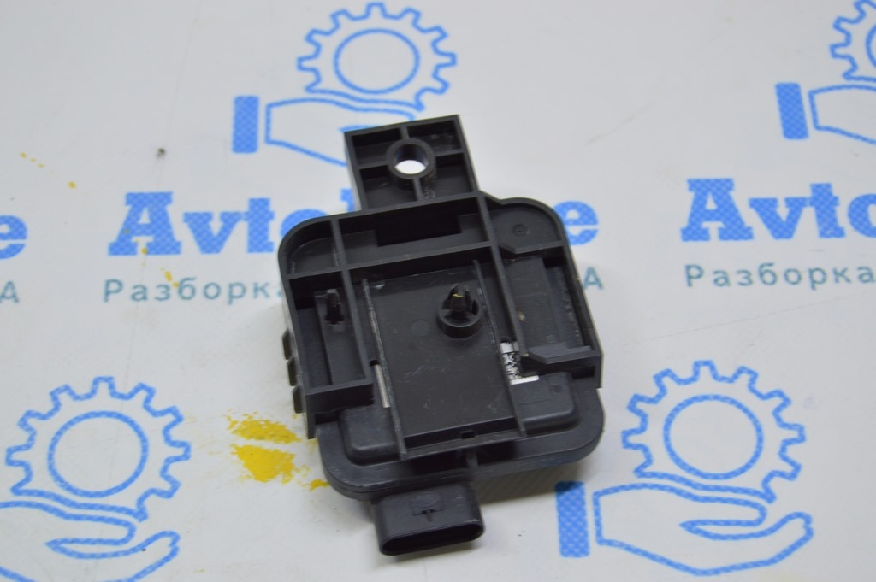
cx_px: 438
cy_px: 291
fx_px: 2006
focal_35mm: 82
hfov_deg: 24.6
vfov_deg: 16.5
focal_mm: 55
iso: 400
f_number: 5.6
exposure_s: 1/20
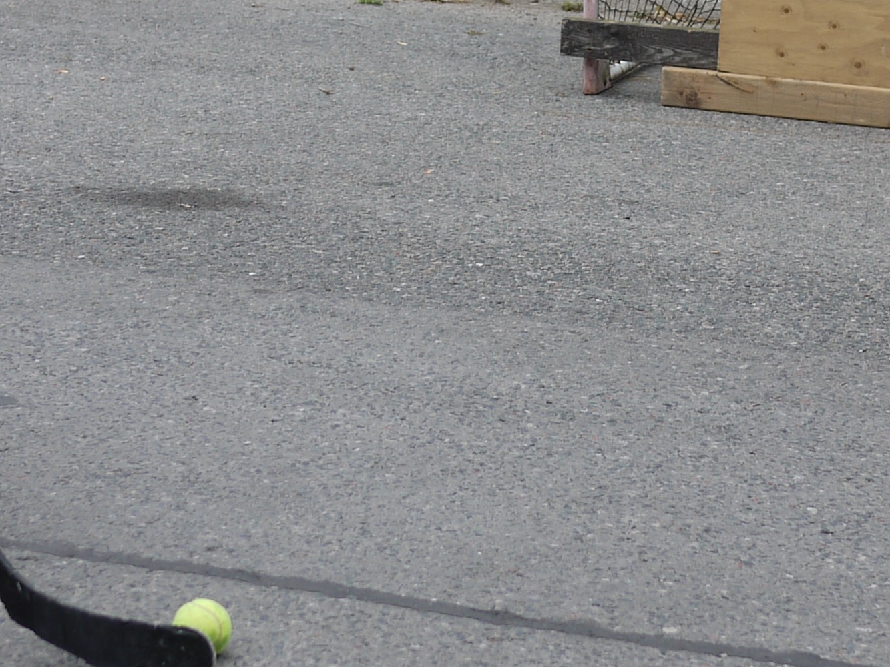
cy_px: 153
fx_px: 3086
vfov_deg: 12.3
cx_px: 538
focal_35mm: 120
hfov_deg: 16.4
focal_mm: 20
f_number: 2
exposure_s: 1/1000
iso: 100
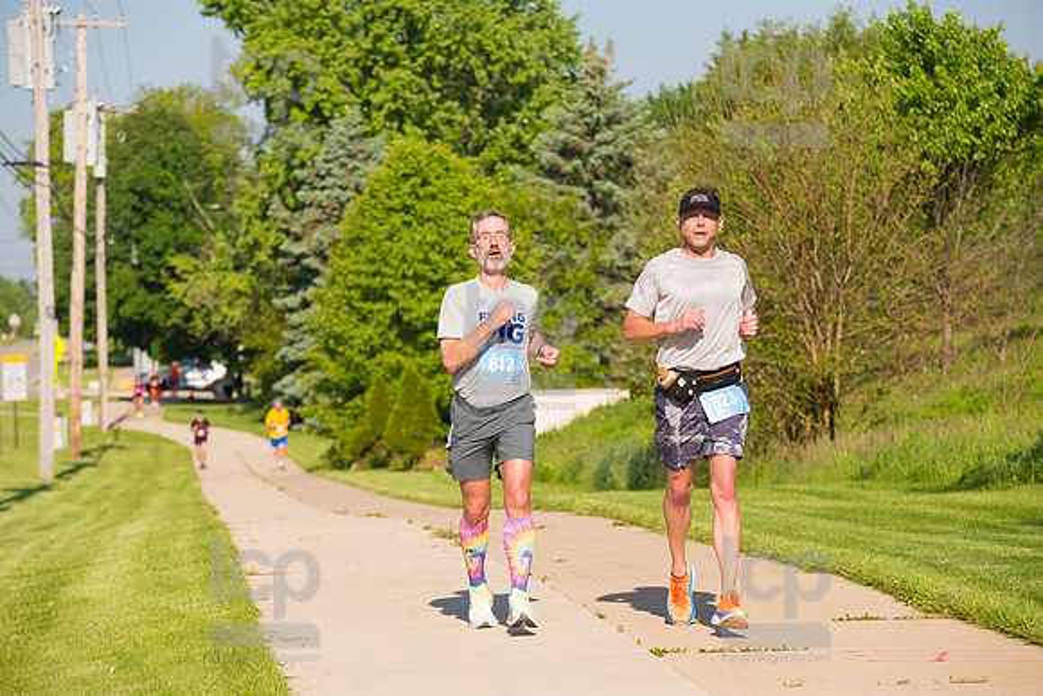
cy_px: 348
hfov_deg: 14.2
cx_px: 522
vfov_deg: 9.5
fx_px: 4202
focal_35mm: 145
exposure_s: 1/2000
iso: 400
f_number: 5.6
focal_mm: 145
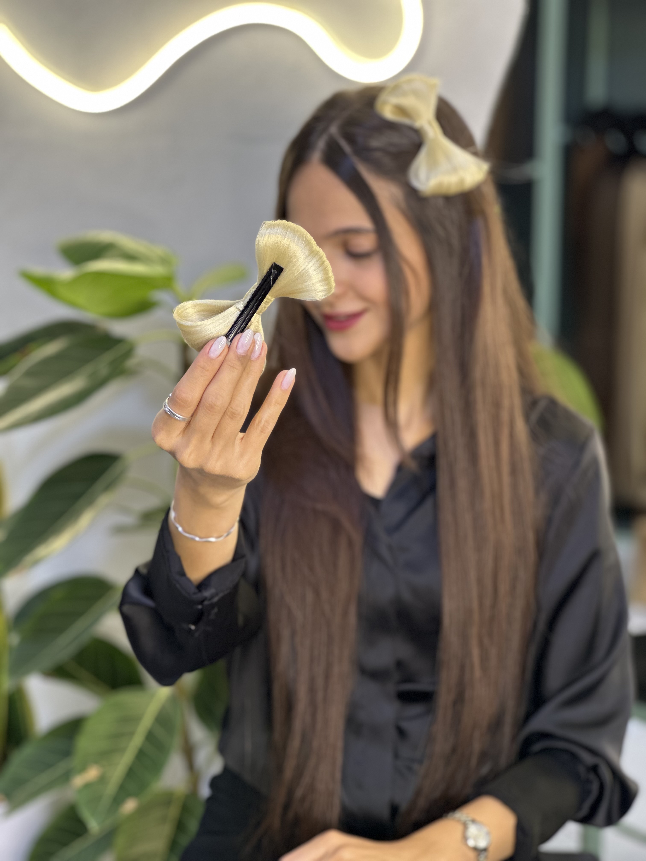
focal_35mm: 77
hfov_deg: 19.1
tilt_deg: -9.7
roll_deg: -0.1
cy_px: 430
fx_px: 1916
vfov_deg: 25.3
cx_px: 323
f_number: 2.8
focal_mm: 9
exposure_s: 1/33
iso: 125
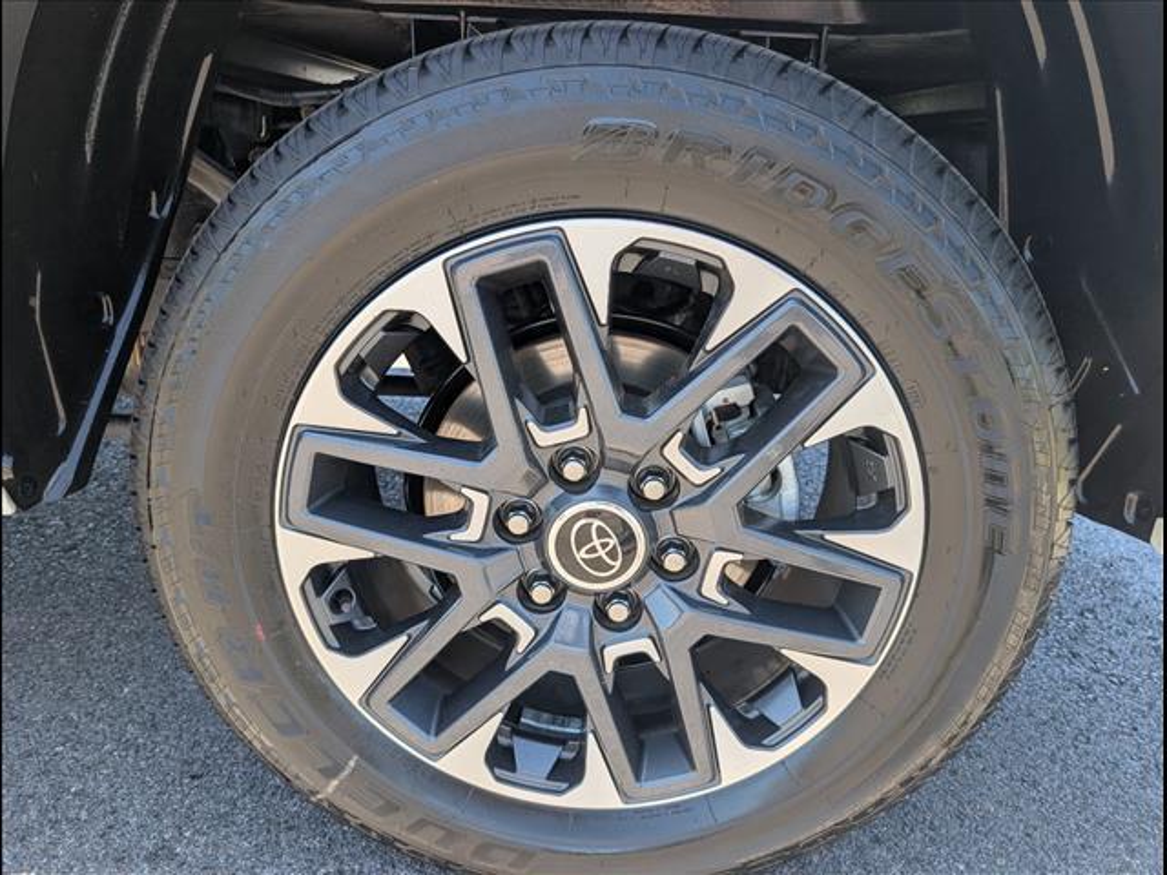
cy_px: 438
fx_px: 809
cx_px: 584
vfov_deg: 56.8
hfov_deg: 71.6
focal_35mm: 24
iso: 32
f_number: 1.68
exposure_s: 1/256
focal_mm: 6.9
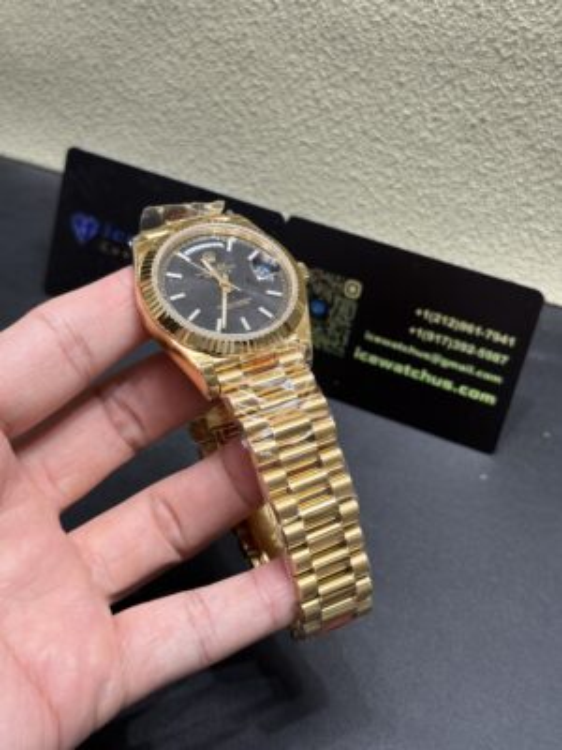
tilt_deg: -44.8
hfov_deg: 30.3
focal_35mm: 48
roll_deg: -1.8
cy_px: 375
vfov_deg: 39.7
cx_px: 281
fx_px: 1039
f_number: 1.78
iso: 100
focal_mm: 6.76
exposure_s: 1/100
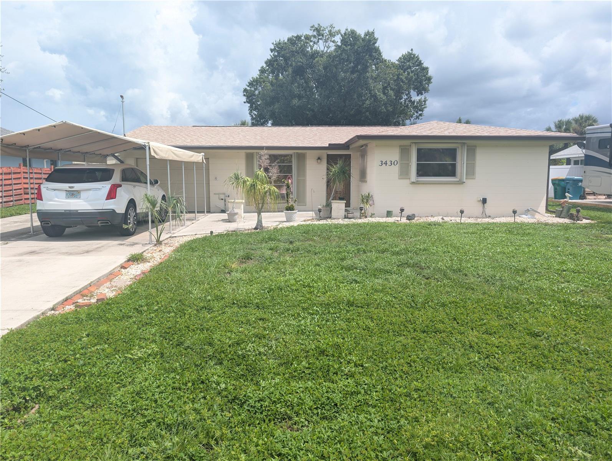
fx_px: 425
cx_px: 306
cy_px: 230
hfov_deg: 71.5
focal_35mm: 24
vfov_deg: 56.9
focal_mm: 6.9
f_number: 1.68
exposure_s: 1/1309
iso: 34
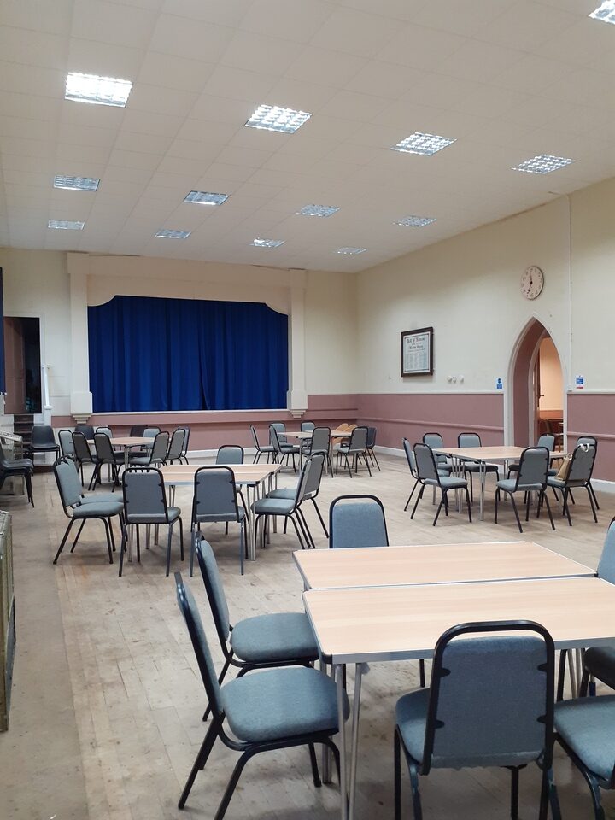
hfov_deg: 51.4
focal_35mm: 27
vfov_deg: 65.3
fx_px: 640
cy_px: 410
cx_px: 308
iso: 200
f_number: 1.9
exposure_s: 1/33
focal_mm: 3.6
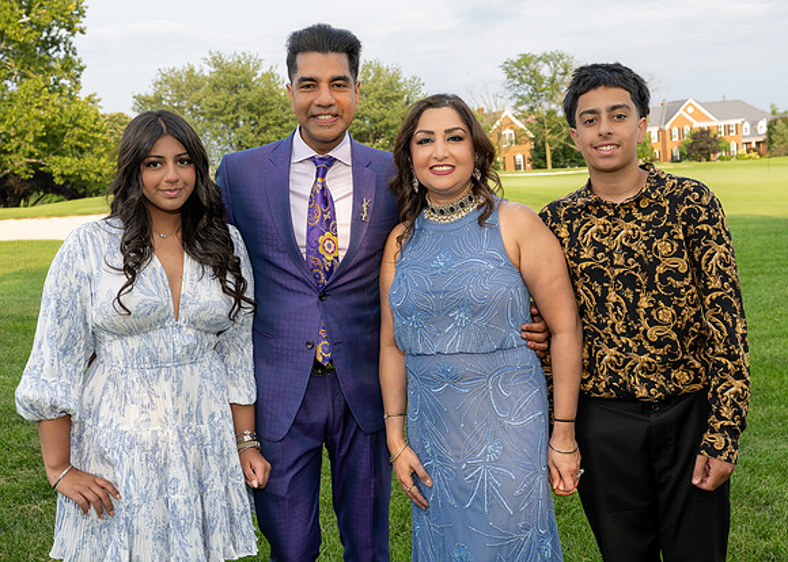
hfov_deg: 43.9
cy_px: 265
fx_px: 977
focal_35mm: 44
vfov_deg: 32.1
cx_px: 408
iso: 320
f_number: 7.1
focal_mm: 36
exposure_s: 1/250
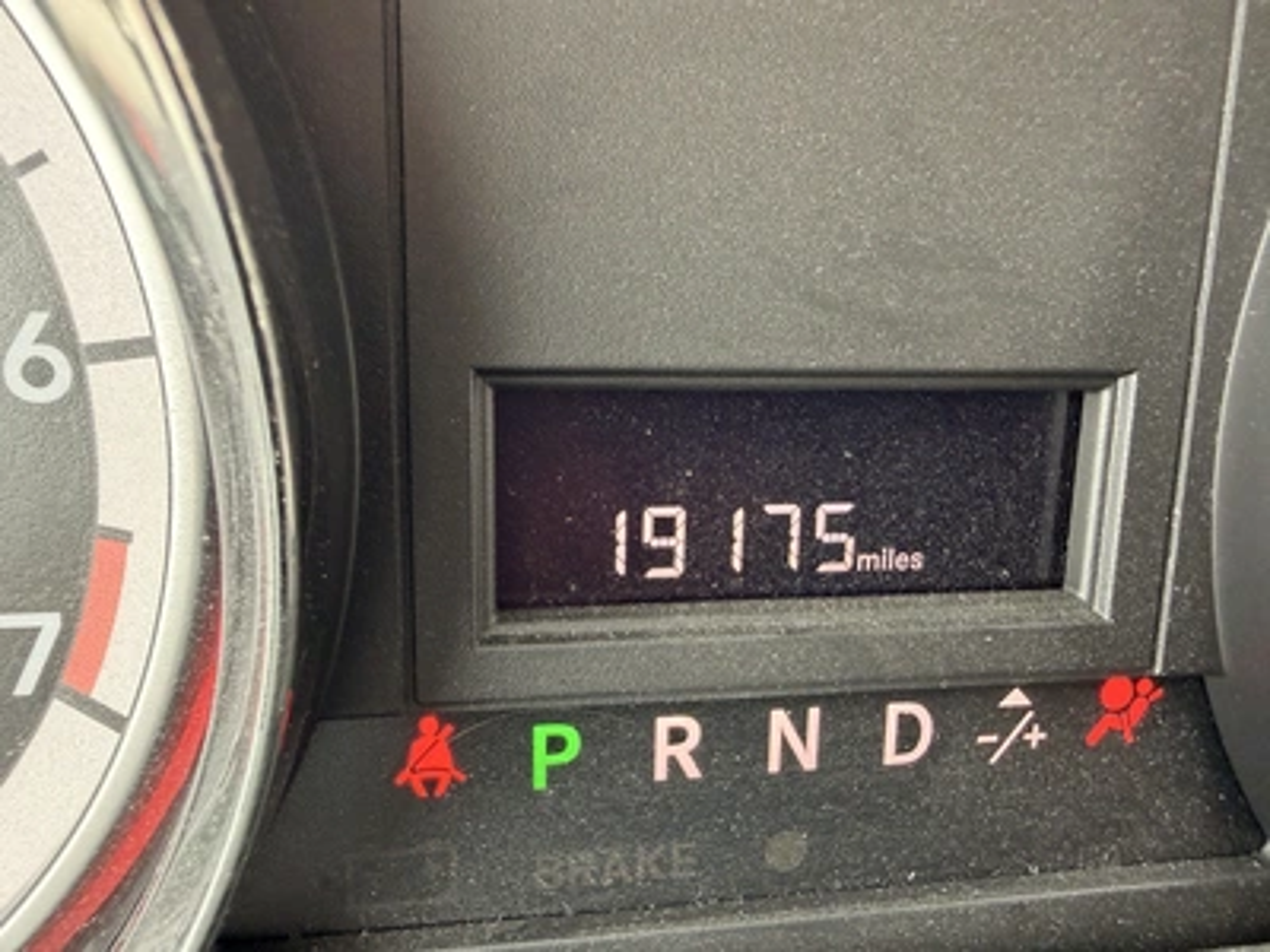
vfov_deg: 56.8
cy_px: 476
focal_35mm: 24
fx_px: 881
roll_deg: -3.0
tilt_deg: -34.4
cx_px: 635
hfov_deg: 71.6
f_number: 2.2
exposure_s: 1/100
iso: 320
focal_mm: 2.22
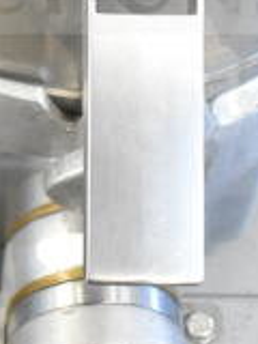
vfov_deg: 12.8
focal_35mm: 148
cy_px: -138
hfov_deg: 10.0
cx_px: 69
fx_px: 1471
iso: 1600
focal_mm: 18
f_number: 3.5
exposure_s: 1/40
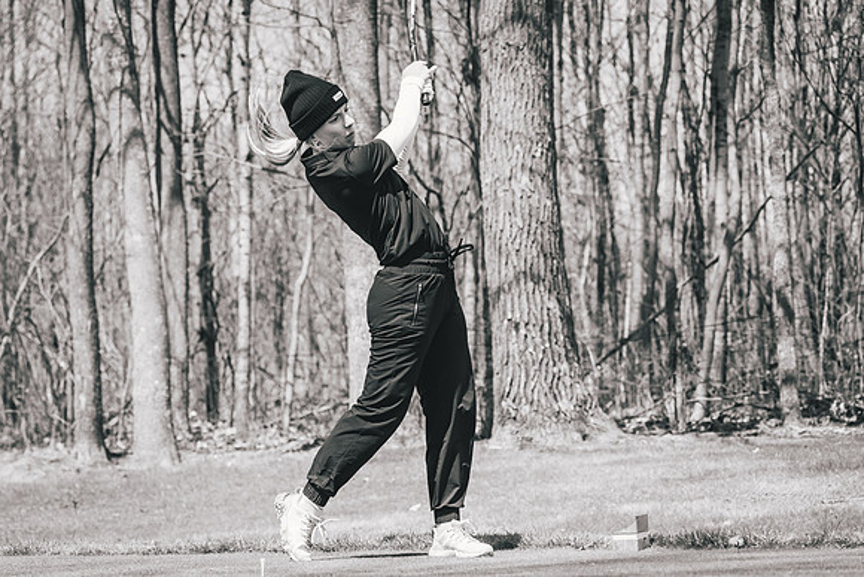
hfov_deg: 12.7
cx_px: 379
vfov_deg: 8.5
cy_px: 319
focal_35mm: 162
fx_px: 3887
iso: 640
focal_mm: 142
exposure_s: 1/1250
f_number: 6.3
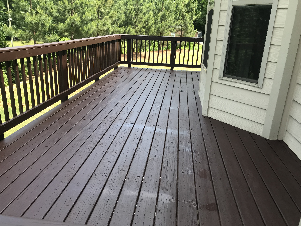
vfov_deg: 48.2
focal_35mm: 29
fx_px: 252
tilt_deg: -18.7
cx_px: 148
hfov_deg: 61.7
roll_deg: -2.1
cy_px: 109
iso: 20
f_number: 1.8
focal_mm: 3.99
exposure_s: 1/397
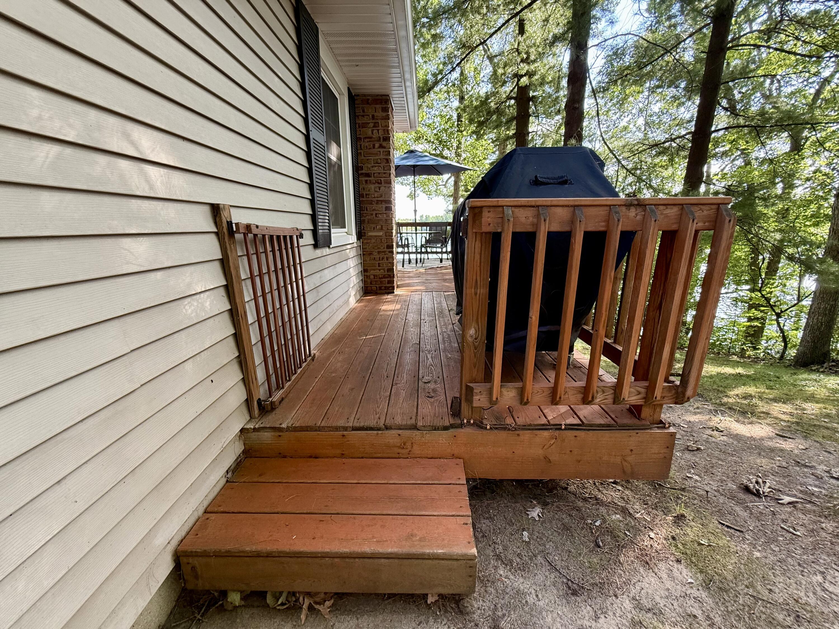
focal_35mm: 14
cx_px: 420
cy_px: 314
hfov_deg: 102.1
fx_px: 339
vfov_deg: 85.7
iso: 160
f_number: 2.2
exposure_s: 1/99
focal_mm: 2.22
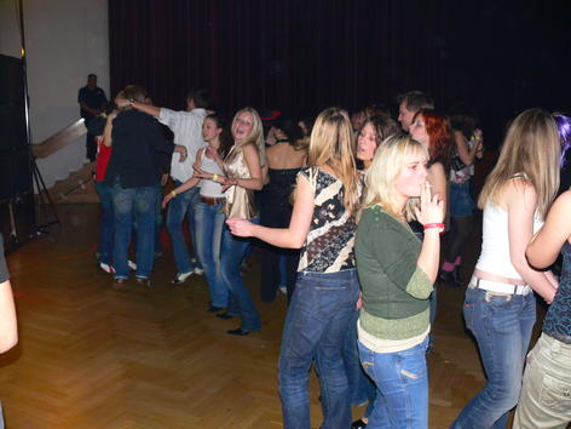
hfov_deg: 52.6
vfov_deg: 40.7
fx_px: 577
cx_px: 286
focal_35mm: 35
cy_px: 214
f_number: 2.8
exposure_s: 1/30
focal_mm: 7.4
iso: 125
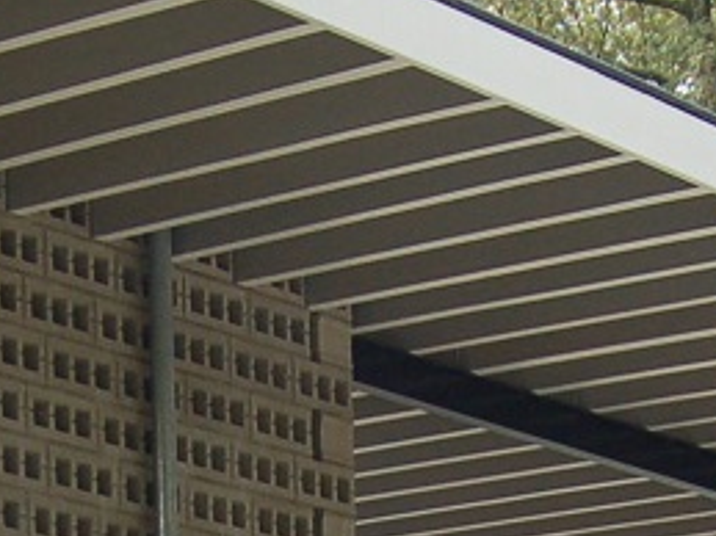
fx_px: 3453
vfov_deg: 8.4
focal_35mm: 167
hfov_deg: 11.8
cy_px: 1079
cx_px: 265
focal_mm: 20
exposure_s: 1/125
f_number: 5.6
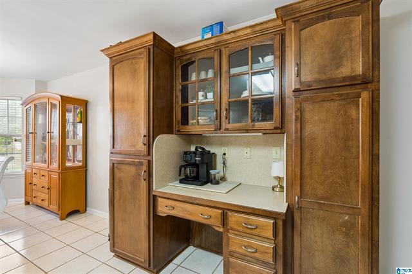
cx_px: 206
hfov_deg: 96.8
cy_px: 137
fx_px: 183
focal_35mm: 16
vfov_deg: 73.7
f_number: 13
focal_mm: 16
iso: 400
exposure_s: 1/1.25
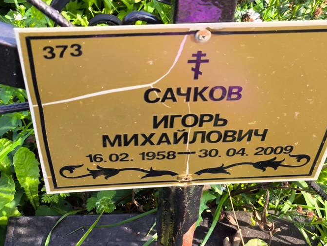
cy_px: 110
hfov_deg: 32.2
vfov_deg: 24.4
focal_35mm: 60
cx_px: 163
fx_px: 567
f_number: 1.7
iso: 50
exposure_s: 1/203
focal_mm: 4.71
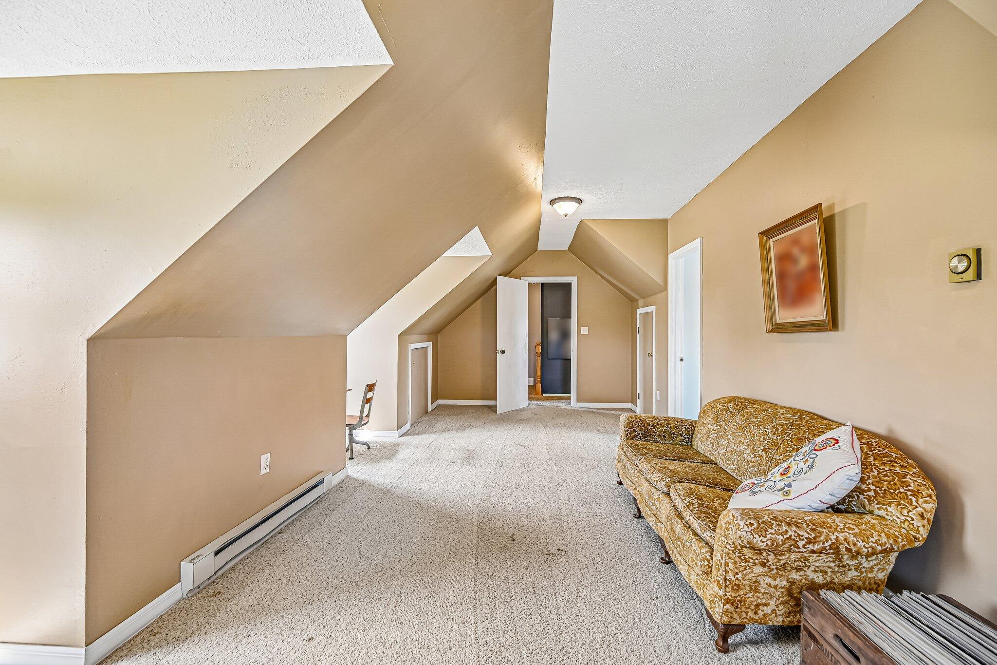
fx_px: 388
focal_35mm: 14
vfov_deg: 81.2
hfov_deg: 104.3
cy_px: 332
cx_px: 498
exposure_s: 1/20
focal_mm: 14
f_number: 4.8
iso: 400
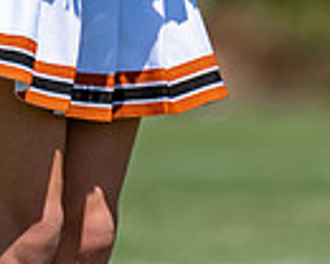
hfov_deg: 1.8
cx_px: 56
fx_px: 10421
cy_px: -314
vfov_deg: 1.4
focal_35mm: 1067
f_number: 2.8
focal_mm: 200
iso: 100
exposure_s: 1/2000
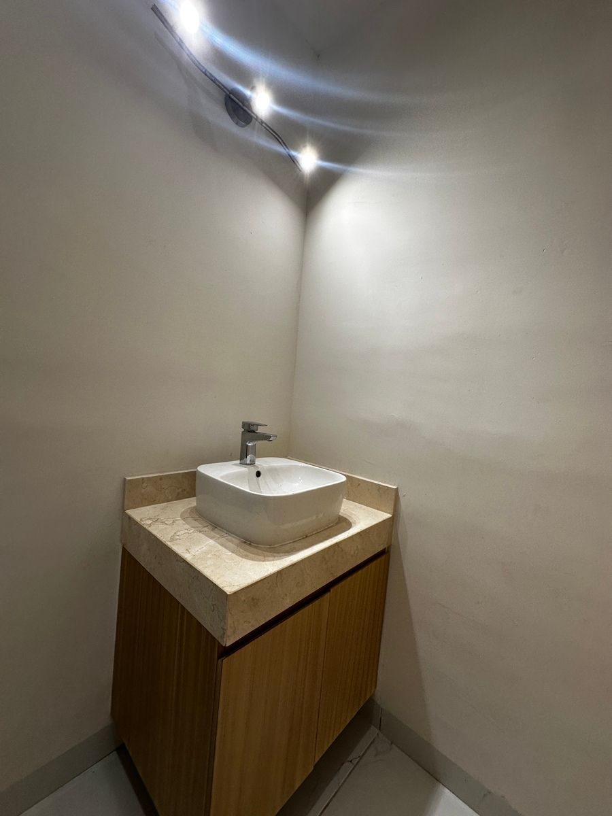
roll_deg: -4.2
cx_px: 306
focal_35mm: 14
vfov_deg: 102.1
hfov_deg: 85.7
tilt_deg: -3.4
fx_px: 330
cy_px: 408
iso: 100
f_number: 2.2
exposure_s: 1/120
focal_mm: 2.22
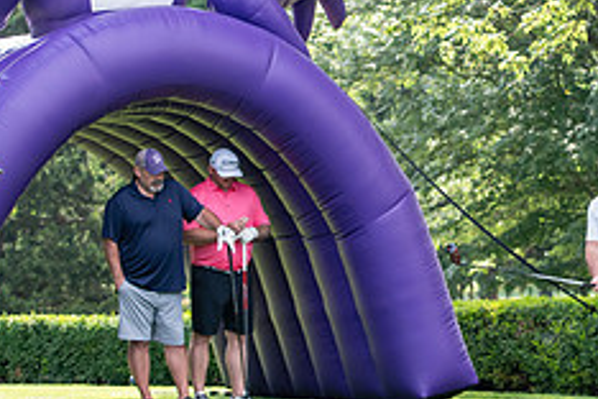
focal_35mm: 186
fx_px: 3089
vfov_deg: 7.4
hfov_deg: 11.0
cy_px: 114
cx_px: 544
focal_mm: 75
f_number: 3.2
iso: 400
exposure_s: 1/800
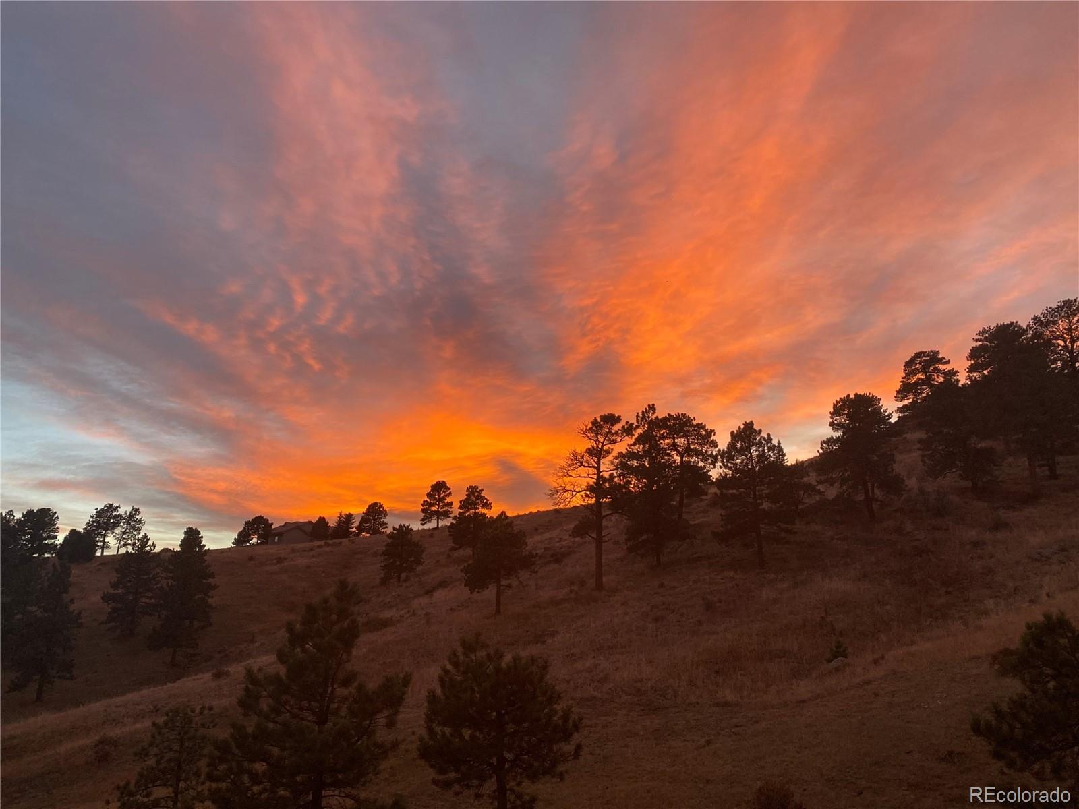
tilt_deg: +16.6
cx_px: 540
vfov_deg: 53.1
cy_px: 404
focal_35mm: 26
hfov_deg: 67.3
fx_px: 810
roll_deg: -2.9
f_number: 1.8
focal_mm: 4.25
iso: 125
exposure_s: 1/121
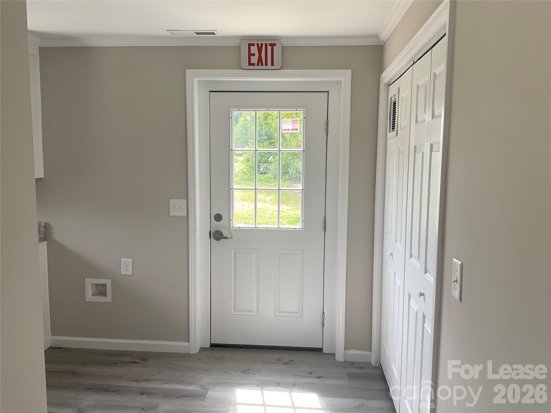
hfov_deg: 61.7
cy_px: 206
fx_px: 462
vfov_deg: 48.2
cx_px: 276
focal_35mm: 29
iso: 50
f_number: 1.8
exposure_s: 1/120
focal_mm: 3
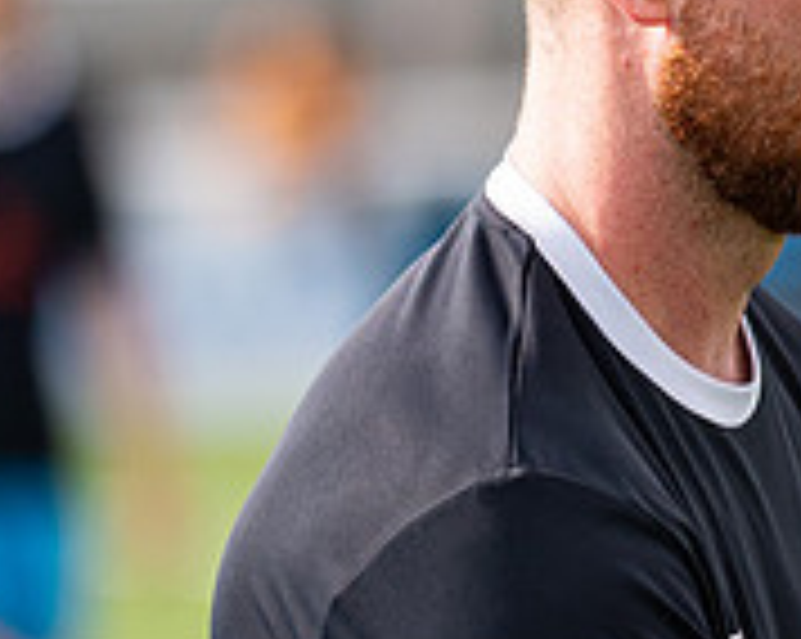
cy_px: 486
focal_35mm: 721
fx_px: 17074
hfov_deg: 2.7
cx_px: 1047
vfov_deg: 2.1
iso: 200
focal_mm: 135
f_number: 1.8
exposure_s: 1/5000
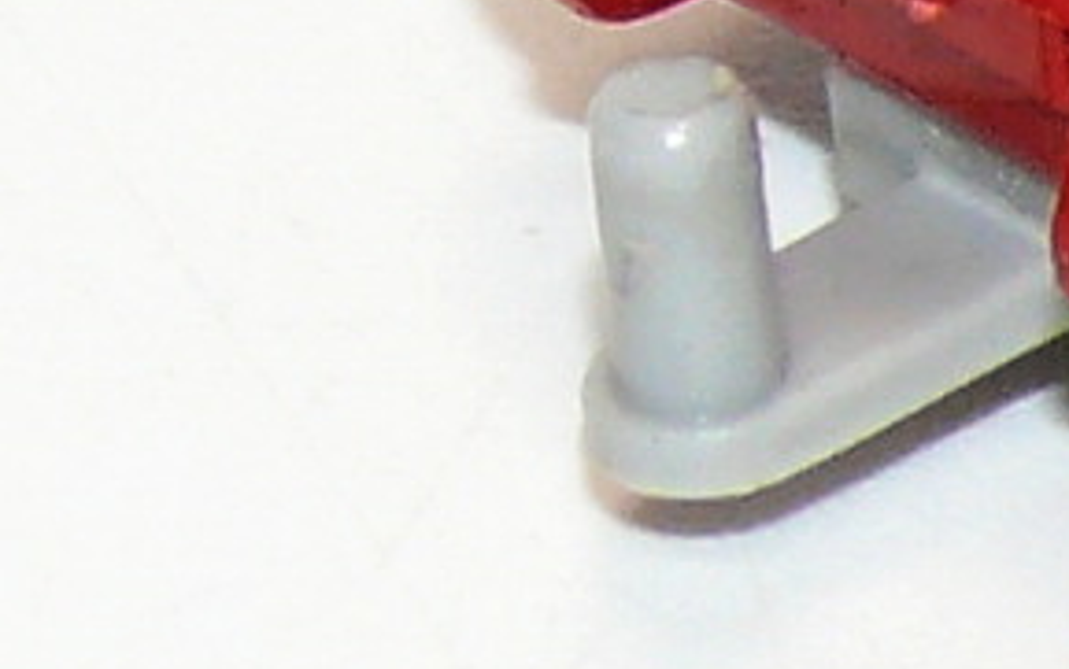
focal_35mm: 909
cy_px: -909
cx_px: 2660
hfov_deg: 2.3
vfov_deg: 1.4
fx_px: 26498
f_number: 4
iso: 100
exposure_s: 1/30
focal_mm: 18.4
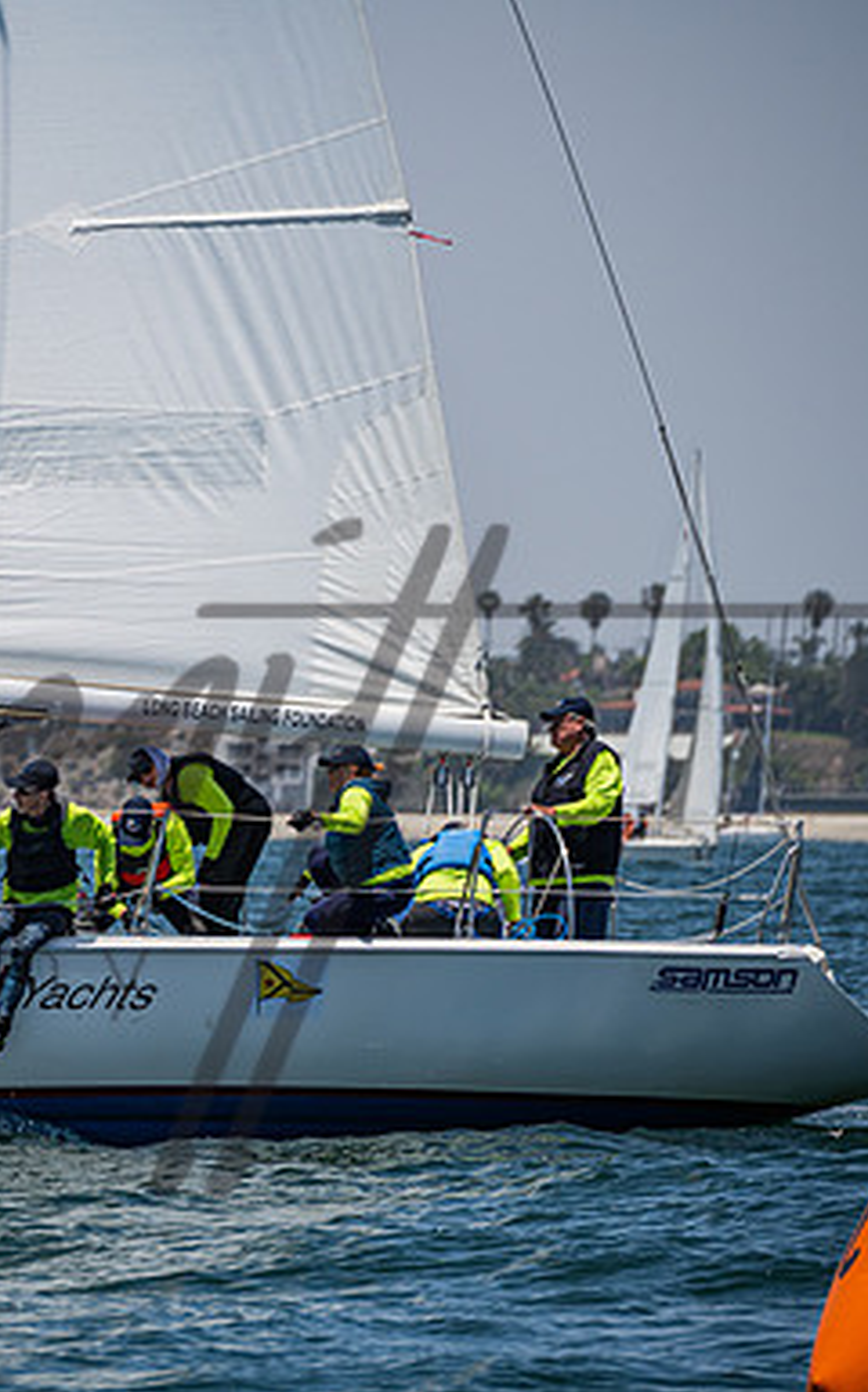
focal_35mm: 461
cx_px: -11
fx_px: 17481
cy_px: 696
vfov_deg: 4.6
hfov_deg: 2.8
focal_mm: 300
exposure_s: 1/2000
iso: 400
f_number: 8
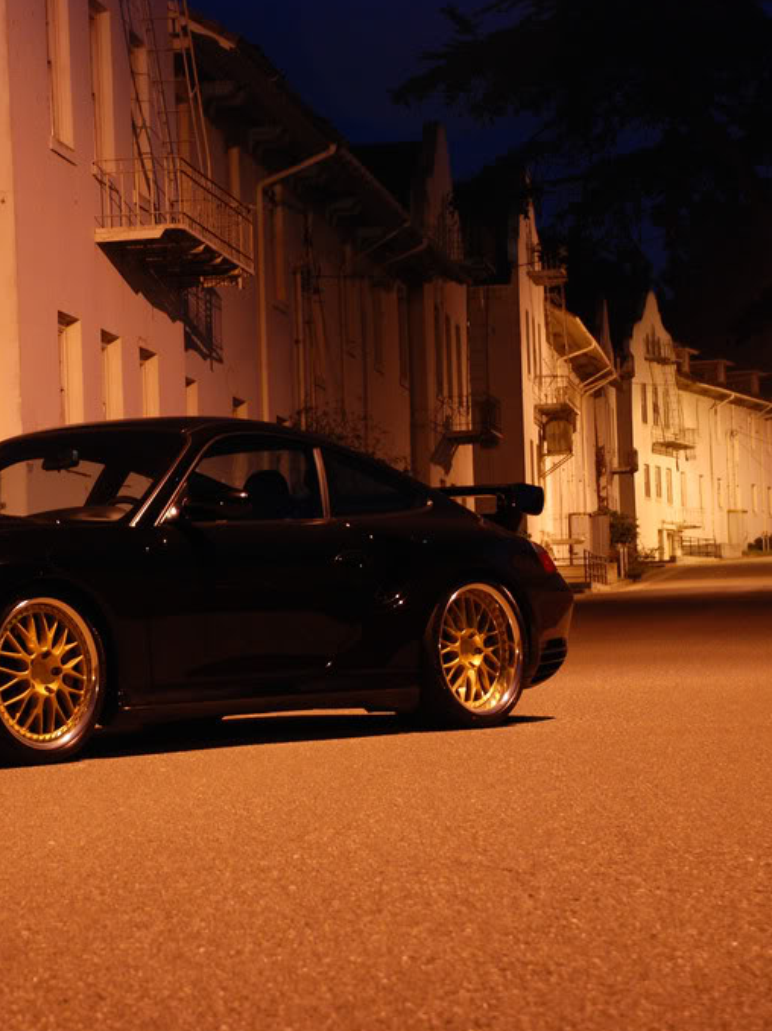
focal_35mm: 109
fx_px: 3243
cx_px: 252
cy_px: 516
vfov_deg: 18.1
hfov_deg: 13.6
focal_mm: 50
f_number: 5
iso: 400
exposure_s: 1
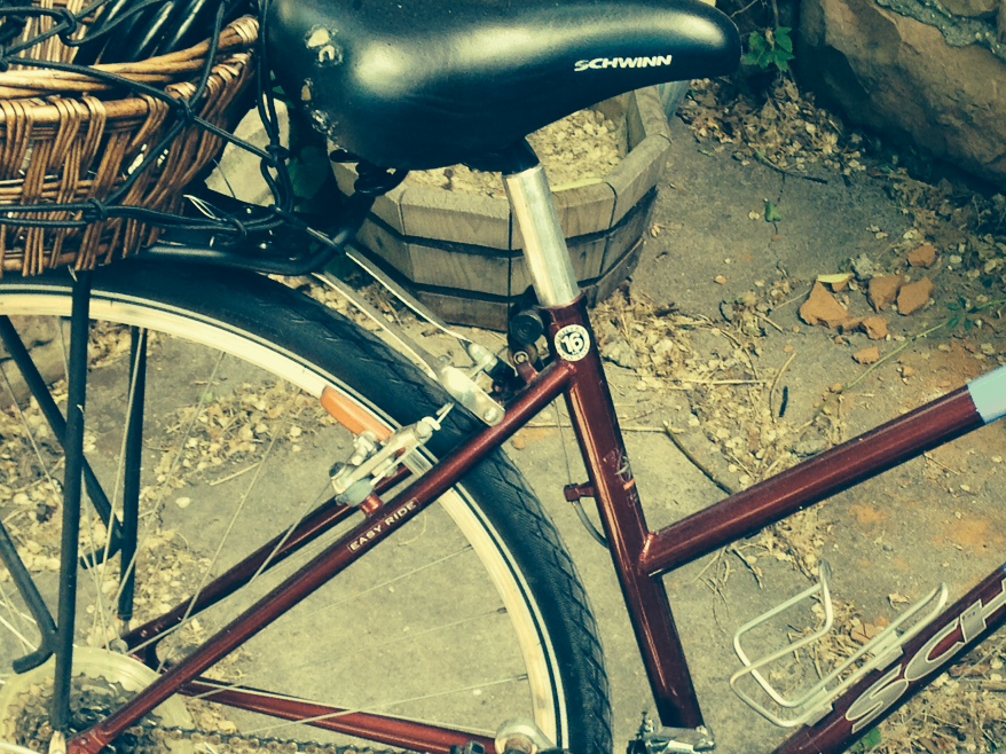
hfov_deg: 25.2
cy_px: 545
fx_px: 2237
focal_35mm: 77
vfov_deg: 19.0
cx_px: 692
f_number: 2.4
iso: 64
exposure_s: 1/120
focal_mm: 4.12
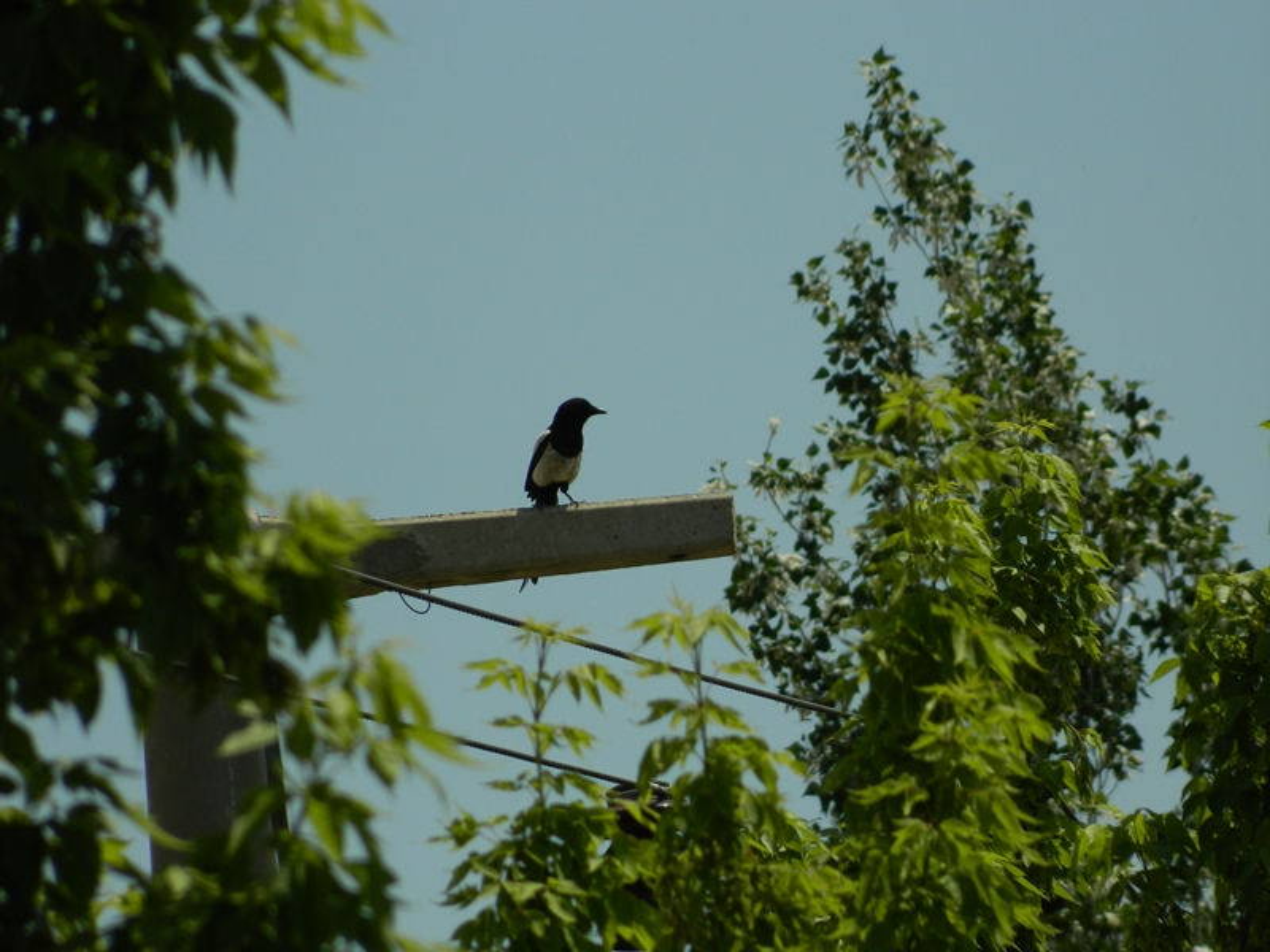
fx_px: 19261
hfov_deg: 3.8
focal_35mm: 525
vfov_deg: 2.8
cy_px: 476
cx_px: 635
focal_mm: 94.5
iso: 80
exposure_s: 1/800
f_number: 5.8
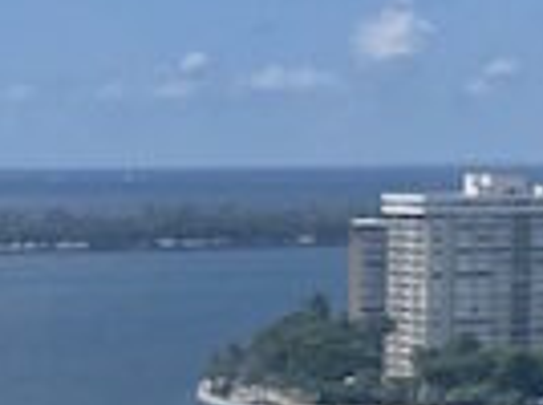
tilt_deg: +2.1
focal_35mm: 207
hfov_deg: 7.2
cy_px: 53
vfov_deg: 7.1
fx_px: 3241
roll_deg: +0.5
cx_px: 2121
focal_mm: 4.2
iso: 32
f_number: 1.6
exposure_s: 1/5291
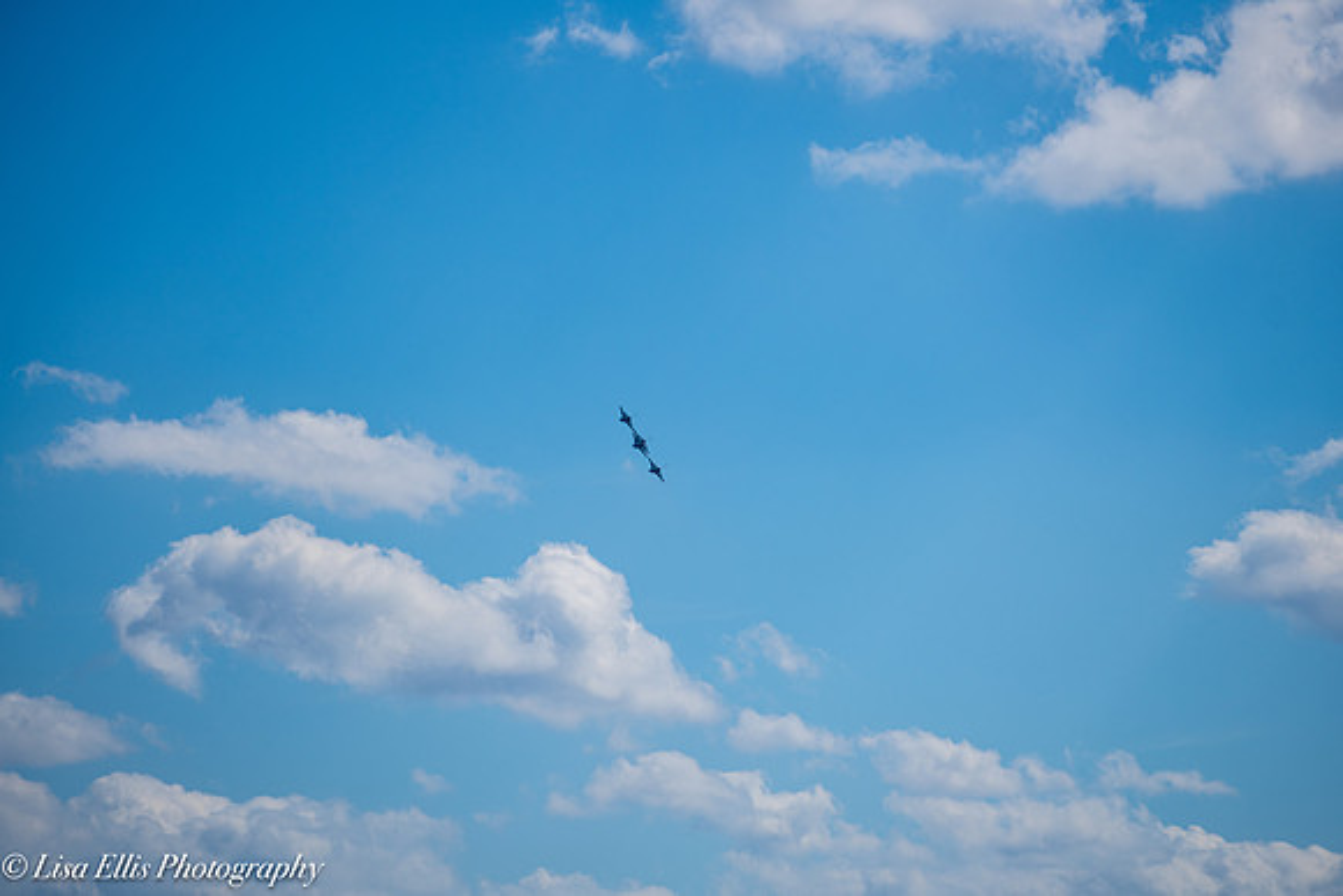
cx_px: 672
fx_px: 8955
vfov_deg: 5.7
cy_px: 448
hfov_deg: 8.6
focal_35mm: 240
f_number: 5
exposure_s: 1/2500
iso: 100
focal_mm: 200
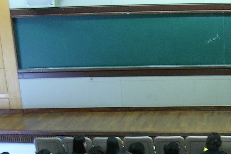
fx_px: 558
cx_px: 245
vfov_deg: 15.5
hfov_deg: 22.3
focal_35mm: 87
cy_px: 146
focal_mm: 5.8
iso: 50
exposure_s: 1/8.2
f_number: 2.8
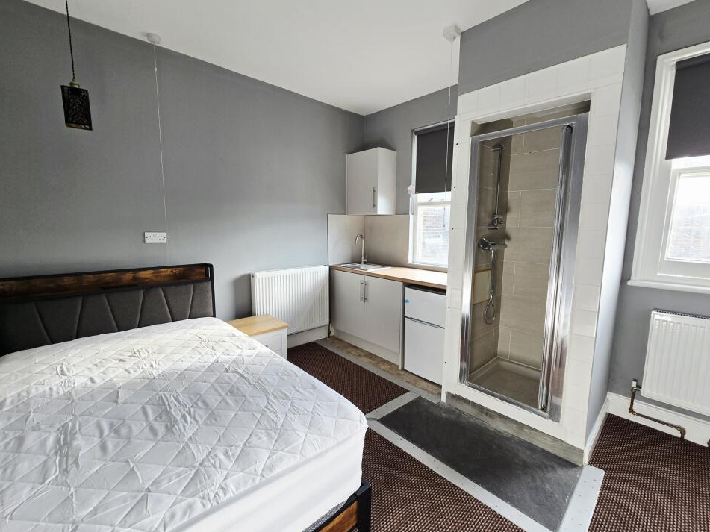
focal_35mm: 14
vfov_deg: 85.7
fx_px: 287
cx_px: 361
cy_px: 263
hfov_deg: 102.1
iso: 50
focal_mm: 2.2
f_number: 2.2
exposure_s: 1/60.2
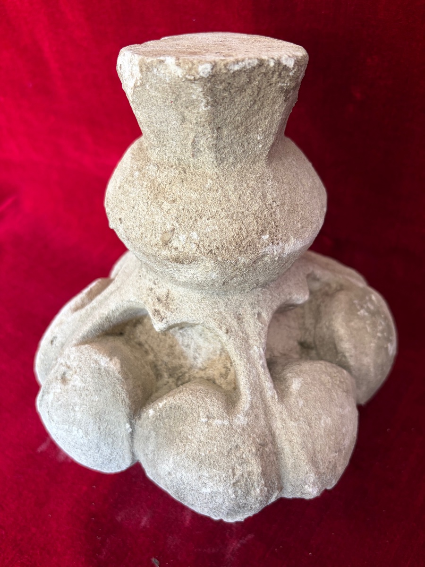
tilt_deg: -41.8
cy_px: 284
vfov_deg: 67.3
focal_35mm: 26
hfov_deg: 53.1
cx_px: 212
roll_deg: +8.4
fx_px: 426
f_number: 1.6
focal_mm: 5.96
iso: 160
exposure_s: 1/60
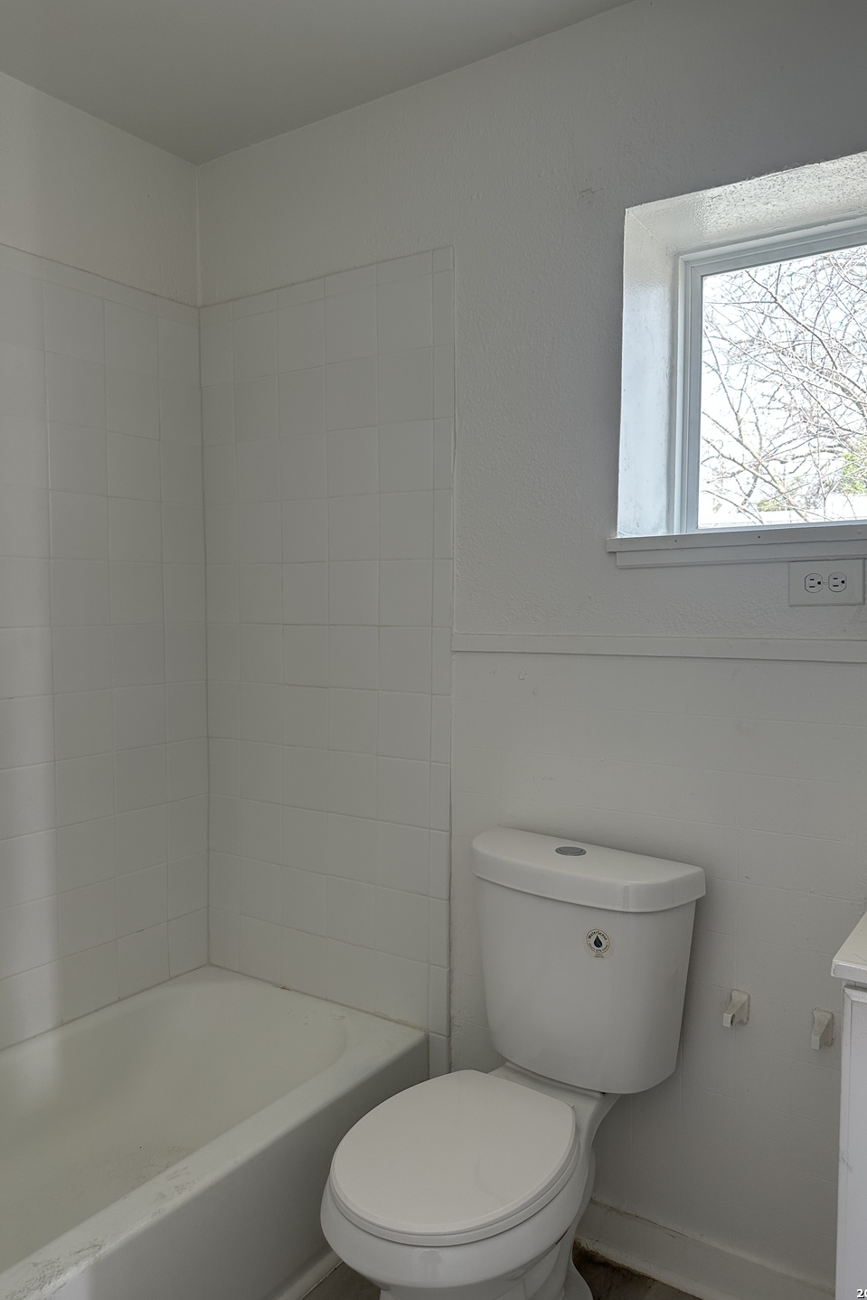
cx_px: 464
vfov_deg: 71.5
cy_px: 650
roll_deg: +0.5
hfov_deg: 51.3
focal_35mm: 25
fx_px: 903
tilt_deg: -3.7
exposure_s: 1/125
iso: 100
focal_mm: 6.86
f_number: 1.78
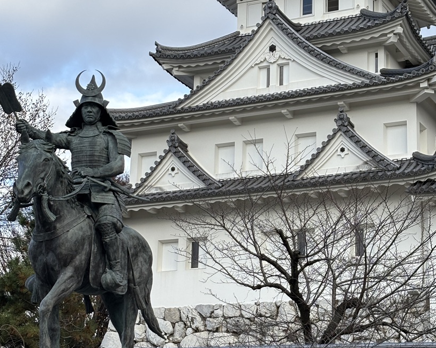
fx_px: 1135
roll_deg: -1.7
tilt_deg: +17.2
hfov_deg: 21.7
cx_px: 231
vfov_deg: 17.5
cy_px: 172
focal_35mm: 88
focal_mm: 5.96
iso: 32
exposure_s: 1/1080
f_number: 1.6
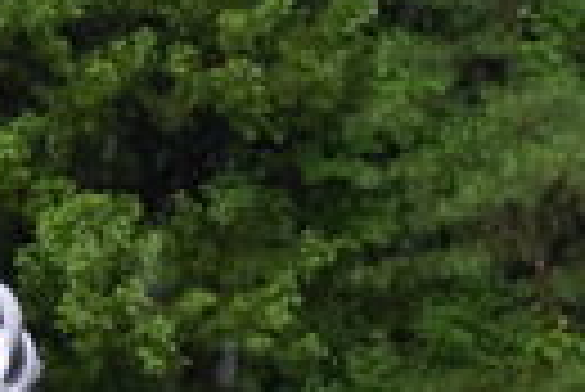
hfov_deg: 7.1
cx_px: 68
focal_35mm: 291
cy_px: 550
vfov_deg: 4.7
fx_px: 4734
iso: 2800
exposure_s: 1/500
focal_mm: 42
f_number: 5
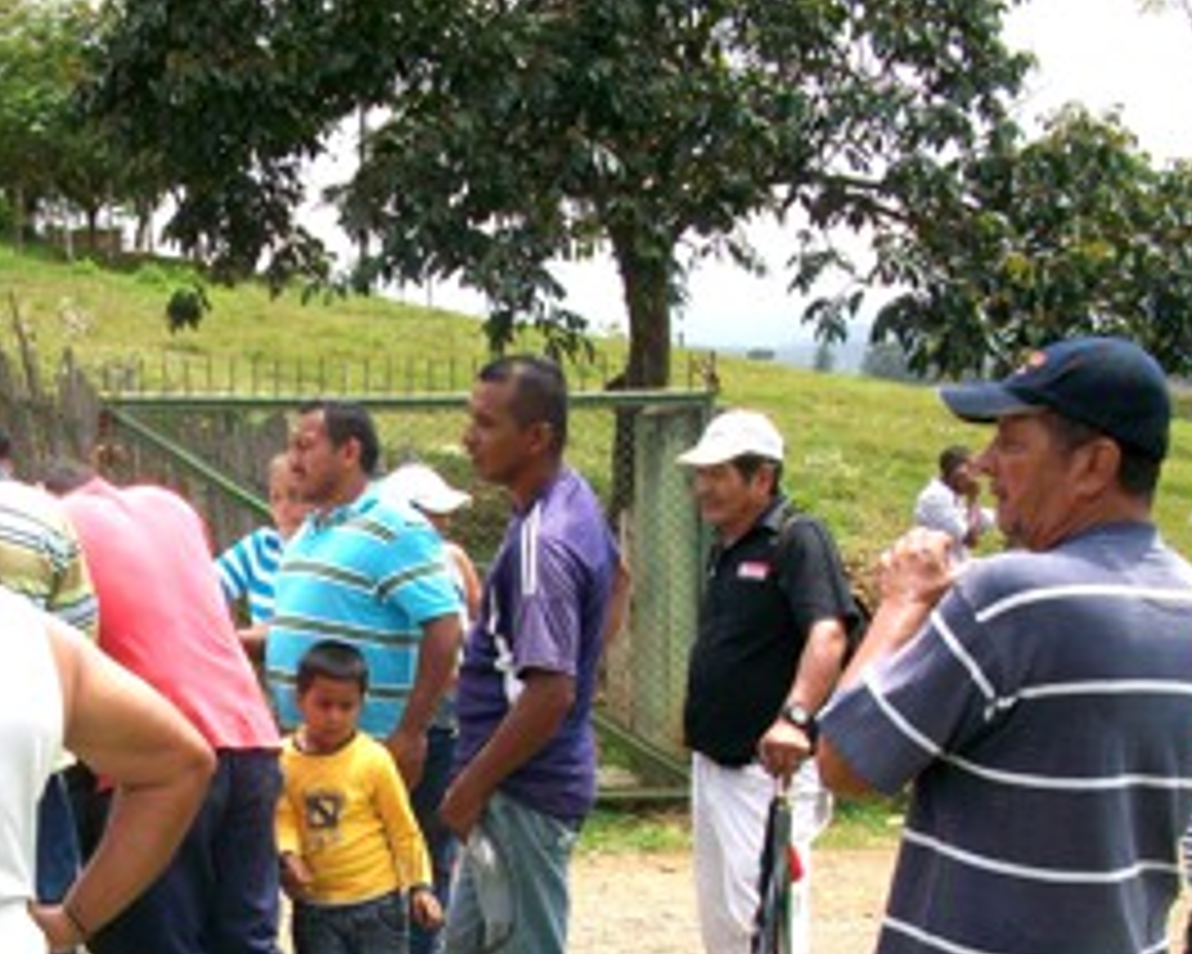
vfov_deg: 25.4
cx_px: 360
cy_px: 754
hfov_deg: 31.6
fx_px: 2081
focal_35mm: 59
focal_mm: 5.7
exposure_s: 1/250
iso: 64
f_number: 5.5
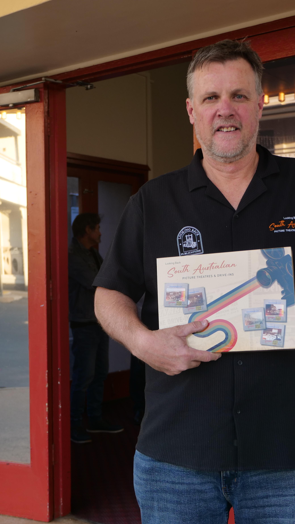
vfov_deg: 39.2
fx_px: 737
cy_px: 264
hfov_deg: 22.6
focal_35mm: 53
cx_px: 105
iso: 200
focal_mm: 18
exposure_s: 1/125
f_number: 2.8
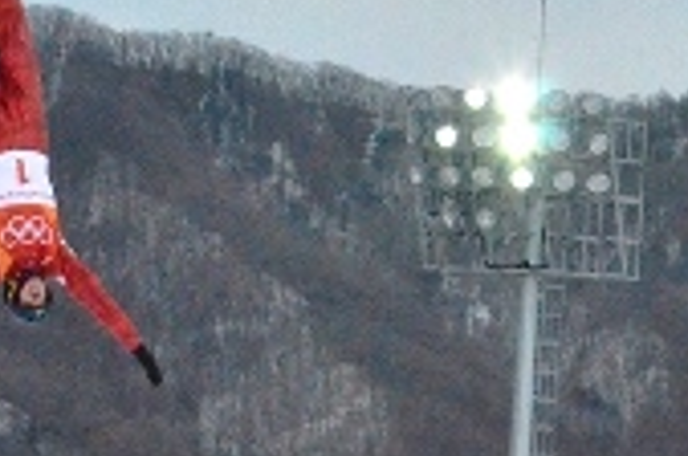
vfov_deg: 4.4
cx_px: -57
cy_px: 252
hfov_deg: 6.6
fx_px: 5968
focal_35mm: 313
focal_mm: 55
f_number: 16
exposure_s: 1/8000
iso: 6400
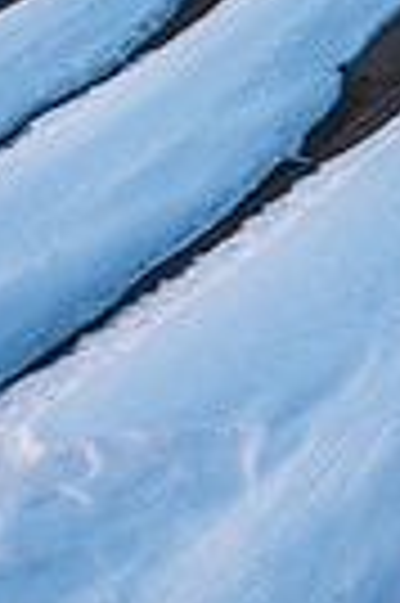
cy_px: -243
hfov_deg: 10.5
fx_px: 2139
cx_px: 481
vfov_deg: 15.1
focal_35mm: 128
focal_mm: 38
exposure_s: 1/8
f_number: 13
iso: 64
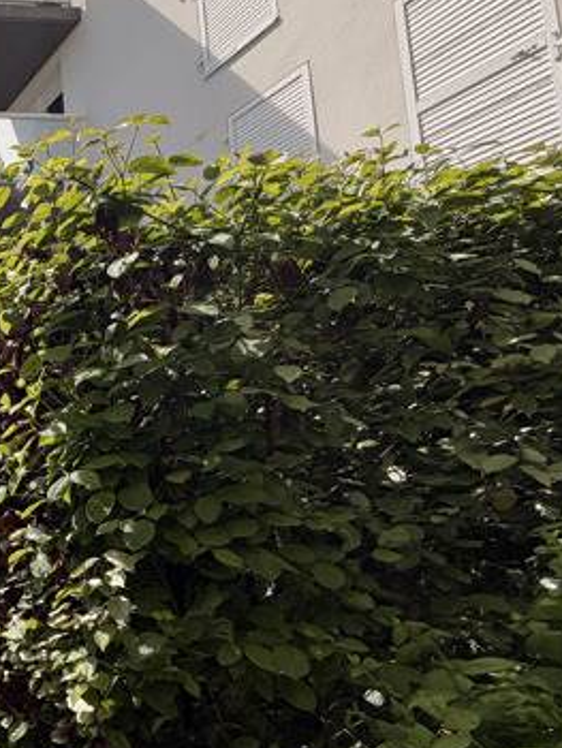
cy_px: 423
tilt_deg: +7.1
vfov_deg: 56.6
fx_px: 692
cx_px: -267
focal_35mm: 32
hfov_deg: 29.0
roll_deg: +0.9
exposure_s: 1/1145
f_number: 2.2
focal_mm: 2.22
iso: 20
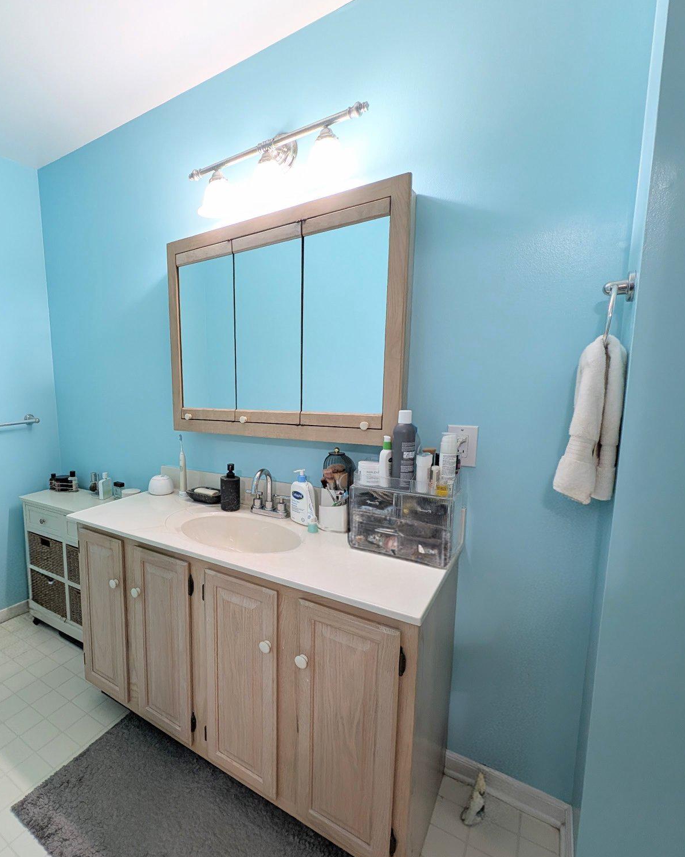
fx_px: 406
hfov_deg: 76.1
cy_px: 439
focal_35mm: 16
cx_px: 196
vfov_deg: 93.1
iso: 43
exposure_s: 1/60
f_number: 1.95
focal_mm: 2.23
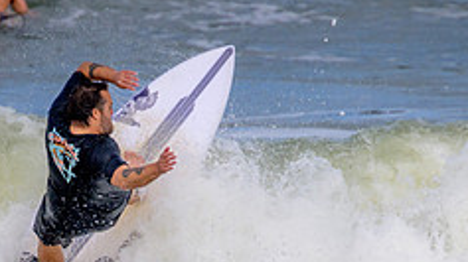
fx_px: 25413
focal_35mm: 2049
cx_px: 192
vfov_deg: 0.6
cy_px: 298
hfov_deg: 1.1
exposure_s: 1/2000
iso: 640
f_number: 11
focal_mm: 800
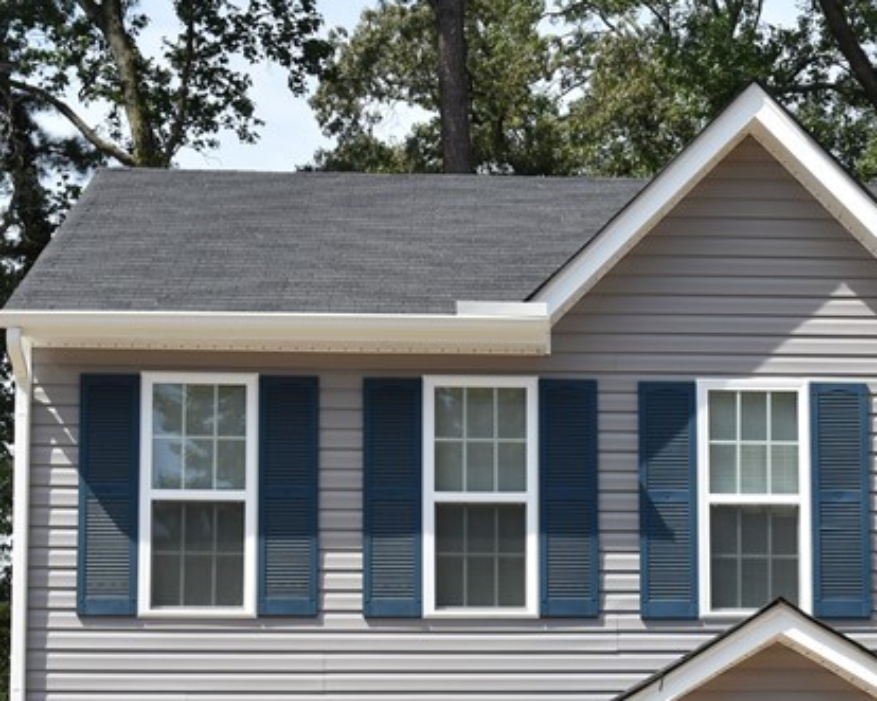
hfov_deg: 19.6
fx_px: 2491
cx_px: 771
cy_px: 733
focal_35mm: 96
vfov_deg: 15.7
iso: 280
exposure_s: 1/500
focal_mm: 26
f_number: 8
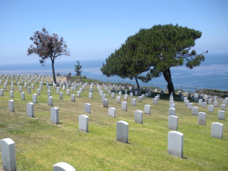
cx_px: 114
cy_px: 86
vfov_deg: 39.7
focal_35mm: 36
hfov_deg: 51.4
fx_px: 237
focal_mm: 6.3
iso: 64
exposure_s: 1/545
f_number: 3.5
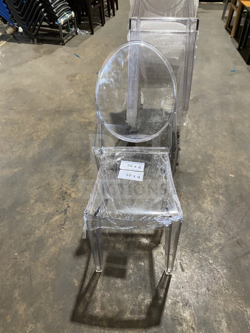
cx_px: 125
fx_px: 250
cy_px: 166
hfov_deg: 53.1
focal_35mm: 26
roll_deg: -0.2
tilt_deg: -43.4
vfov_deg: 67.3
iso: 320
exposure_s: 1/40
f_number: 1.8
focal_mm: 4.25
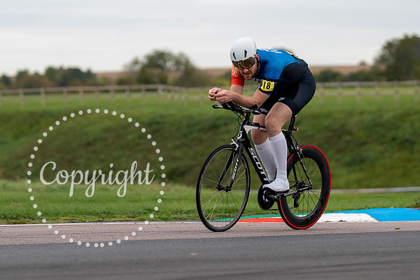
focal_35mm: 291
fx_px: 3390
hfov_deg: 7.1
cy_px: 202
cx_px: 217
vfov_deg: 4.7
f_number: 4.5
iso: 320
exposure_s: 1/800
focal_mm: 200
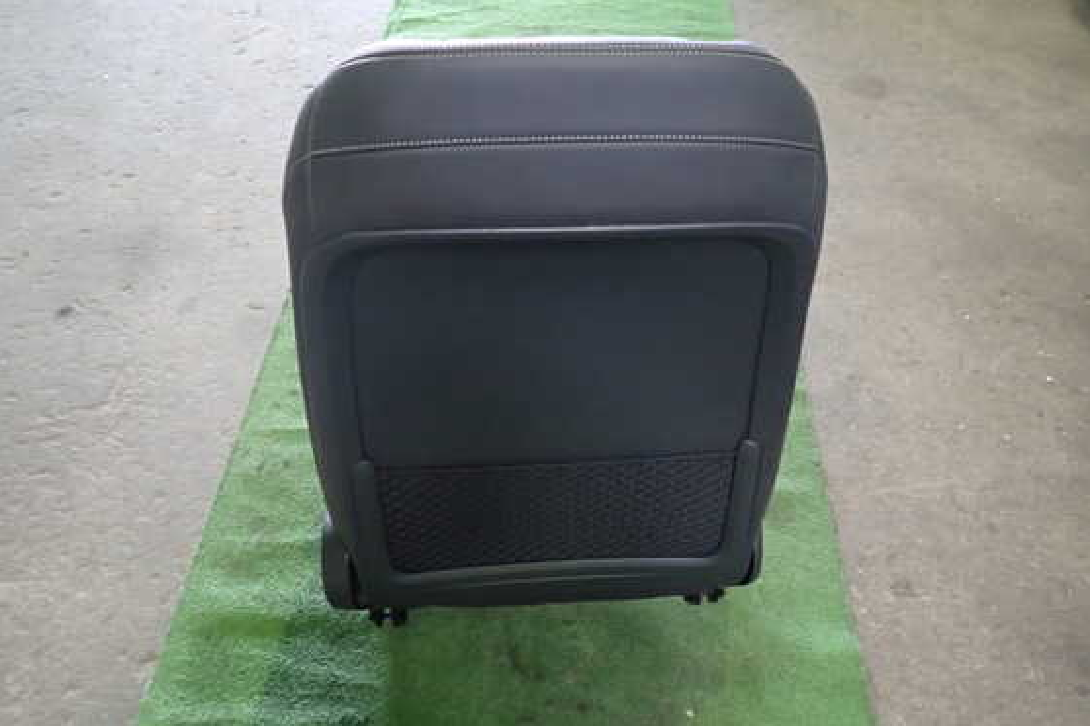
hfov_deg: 65.5
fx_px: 847
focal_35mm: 28
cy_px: 340
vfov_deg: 46.3
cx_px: 569
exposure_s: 1/30
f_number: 2
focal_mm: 4.5
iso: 500
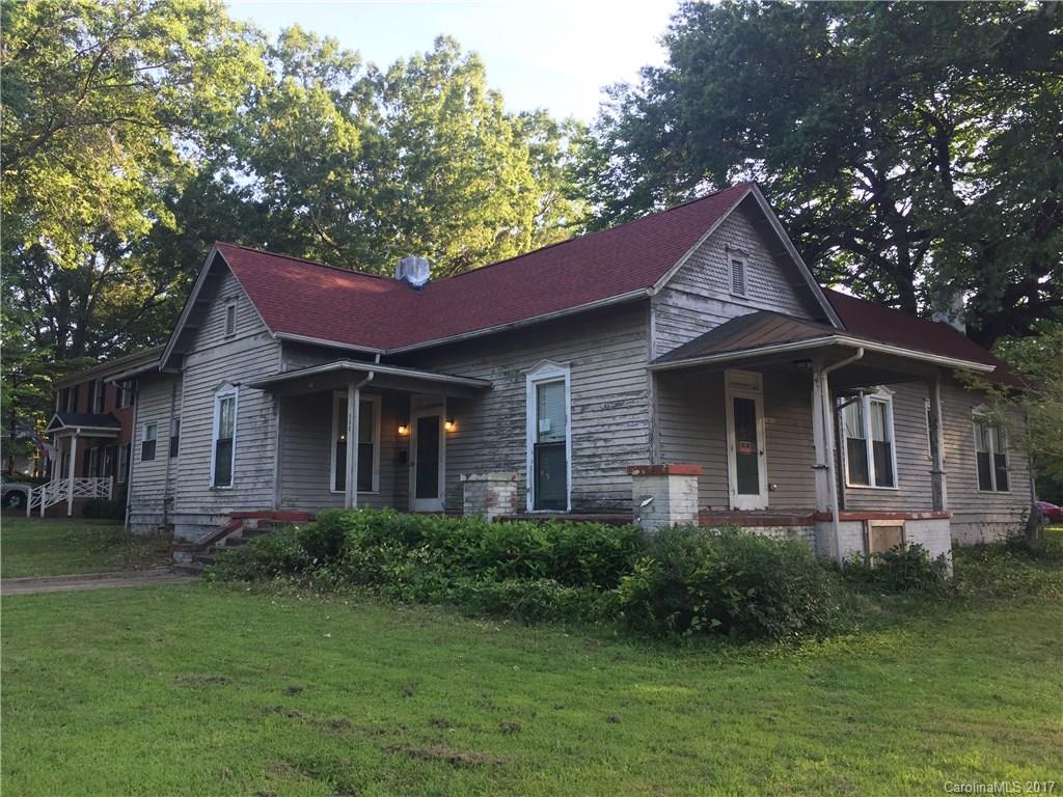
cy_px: 398
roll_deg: -1.3
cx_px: 532
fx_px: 891
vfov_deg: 48.2
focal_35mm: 29
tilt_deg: +8.3
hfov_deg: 61.7
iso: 40
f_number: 2.2
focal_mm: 4.15
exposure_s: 1/120
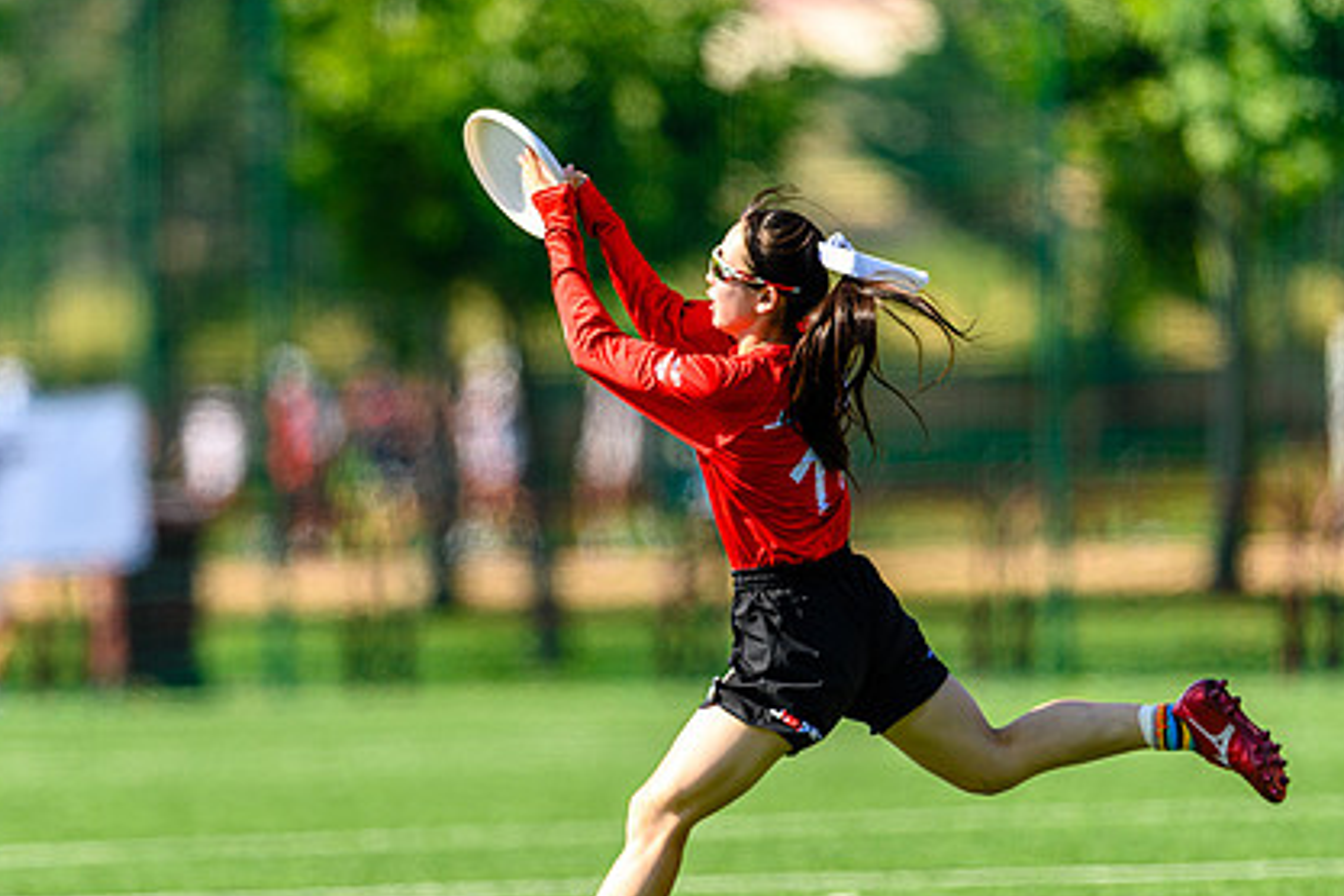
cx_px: 551
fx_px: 20793
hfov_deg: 3.7
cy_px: 524
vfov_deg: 2.5
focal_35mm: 557
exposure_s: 1/1250
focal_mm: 400
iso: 100
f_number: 3.2
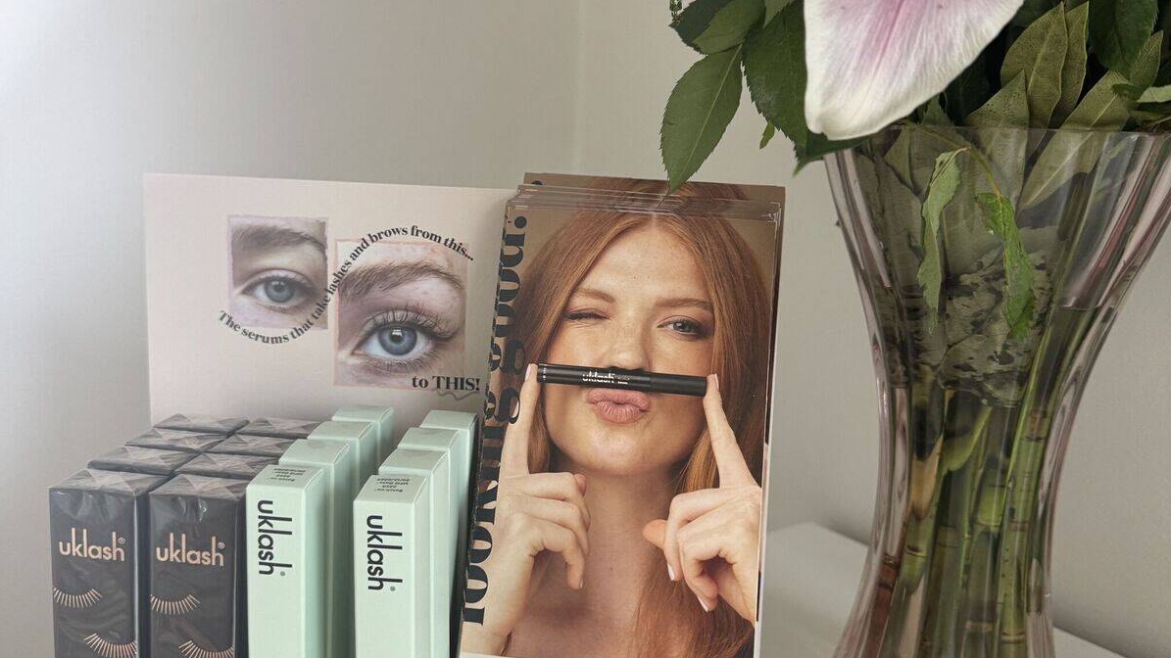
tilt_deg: -10.5
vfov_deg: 33.7
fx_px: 1087
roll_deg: -1.7
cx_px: 586
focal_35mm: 35
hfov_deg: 56.6
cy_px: 305
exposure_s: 1/86
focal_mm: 6.76
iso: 200
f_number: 1.78
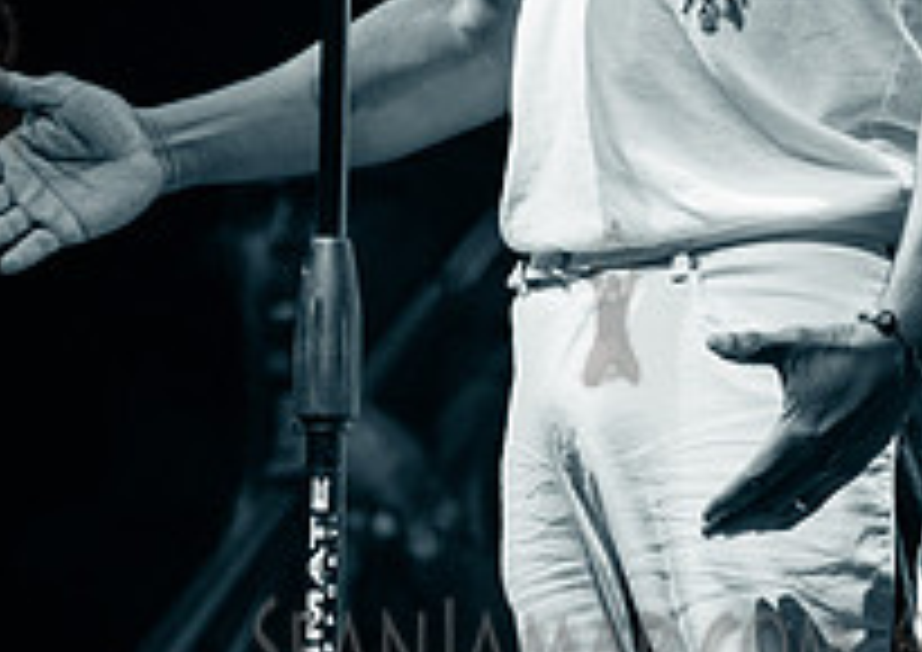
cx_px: 778
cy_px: -146
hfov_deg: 4.2
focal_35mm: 486
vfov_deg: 2.9
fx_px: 12684
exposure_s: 1/3200
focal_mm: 155
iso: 4000
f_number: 2.8
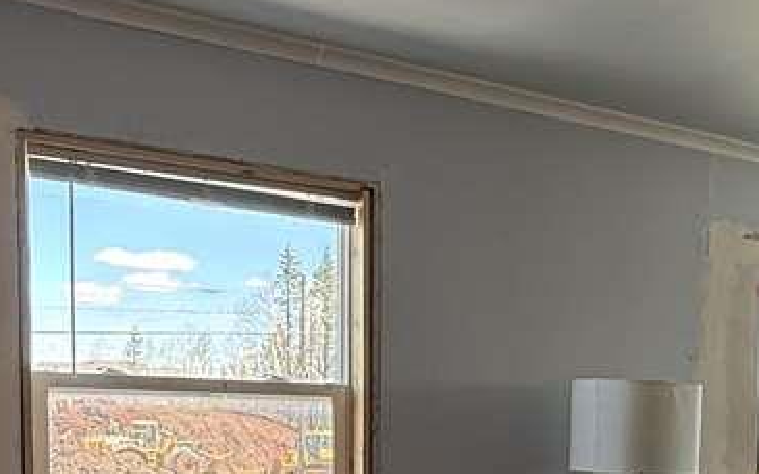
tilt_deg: -5.0
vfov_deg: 23.4
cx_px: 609
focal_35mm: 52
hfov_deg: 37.5
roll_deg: -1.6
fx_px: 1075
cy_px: 514
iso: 80
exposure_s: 1/99
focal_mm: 2.22
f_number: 2.2
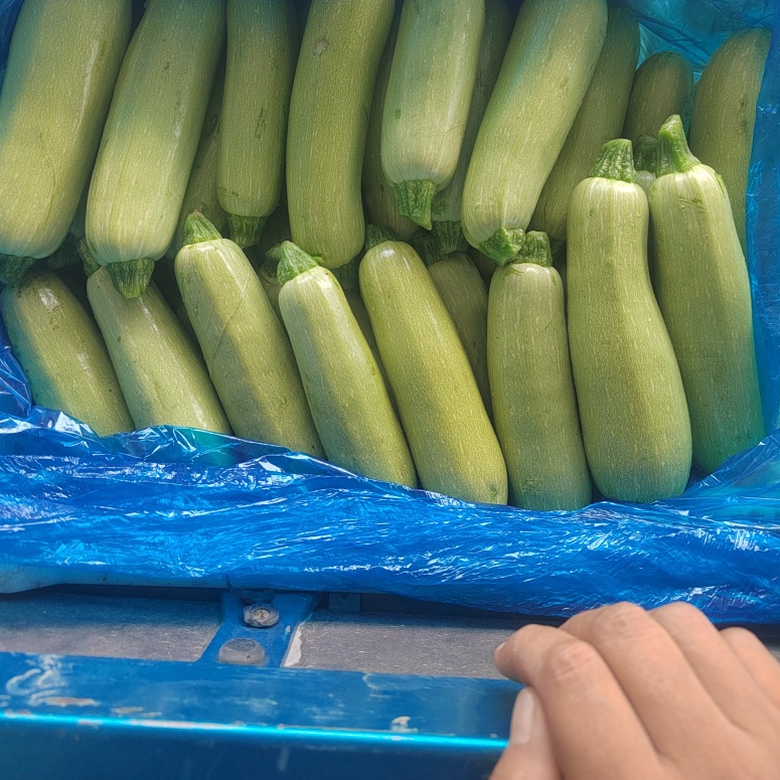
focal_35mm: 28
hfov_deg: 57.3
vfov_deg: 56.3
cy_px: 270
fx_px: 714
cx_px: 398
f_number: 1.9
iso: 1069
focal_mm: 5.52
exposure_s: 1/100
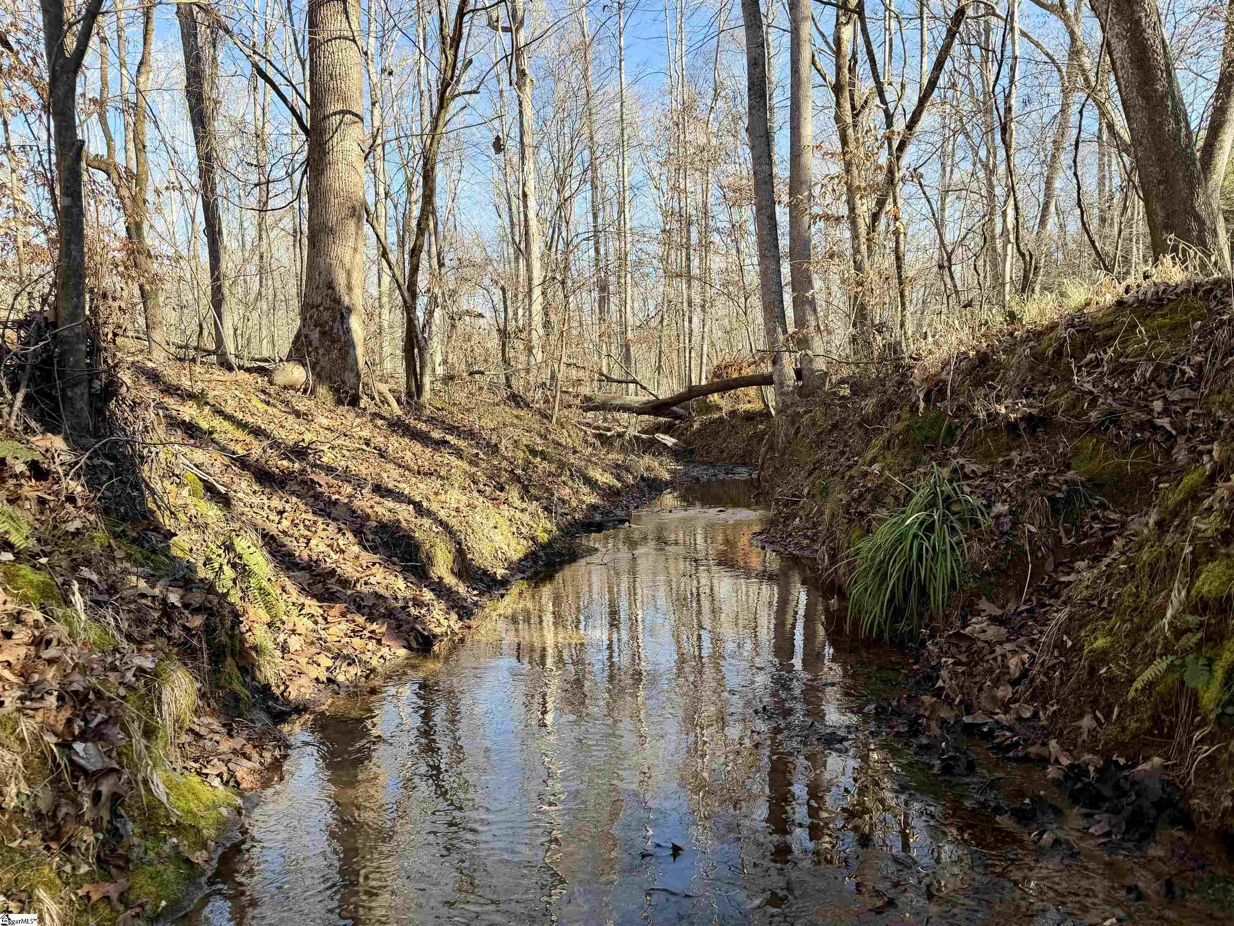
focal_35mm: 24
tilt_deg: -0.8
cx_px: 617
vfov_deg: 56.8
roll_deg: +1.4
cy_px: 463
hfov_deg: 71.6
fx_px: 856
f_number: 1.78
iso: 80
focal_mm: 6.76
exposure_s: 1/750
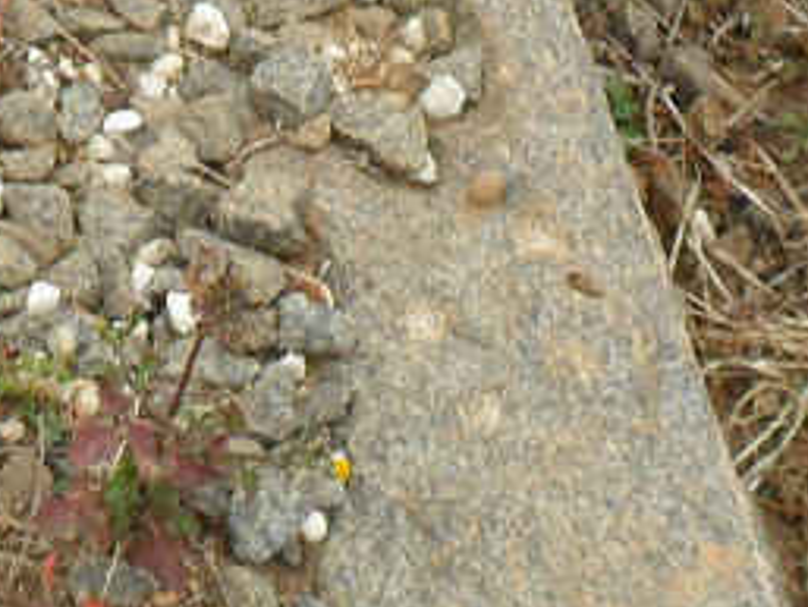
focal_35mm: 243
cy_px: -660
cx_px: -626
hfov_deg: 7.9
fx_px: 5675
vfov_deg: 5.9
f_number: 5
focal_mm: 9.3
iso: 100
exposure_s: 1/180
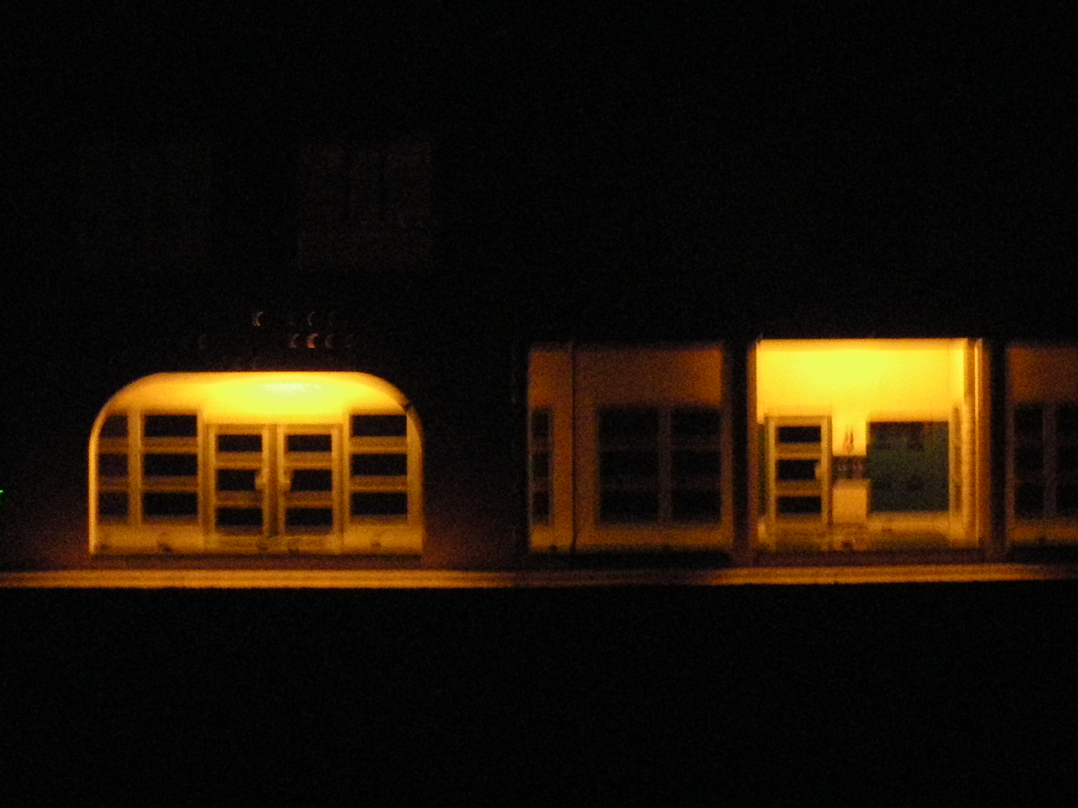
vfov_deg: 20.6
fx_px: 2211
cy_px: 255
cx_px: 755
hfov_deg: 27.2
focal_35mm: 71
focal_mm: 6.3
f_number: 3.5
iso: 800
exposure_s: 1/4
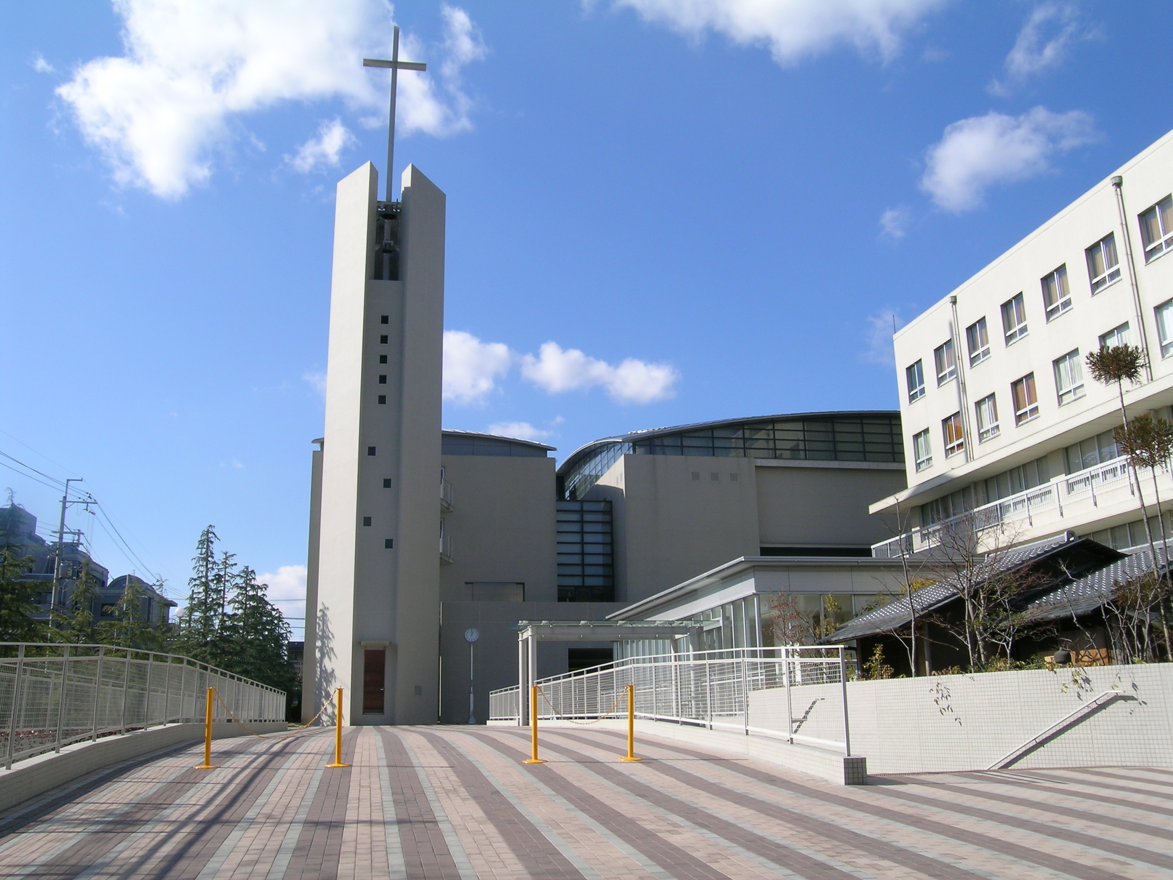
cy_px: 440
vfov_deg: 45.4
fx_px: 1050
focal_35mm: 31
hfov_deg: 58.4
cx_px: 586
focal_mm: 6.5
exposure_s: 1/284
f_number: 6.5
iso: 50
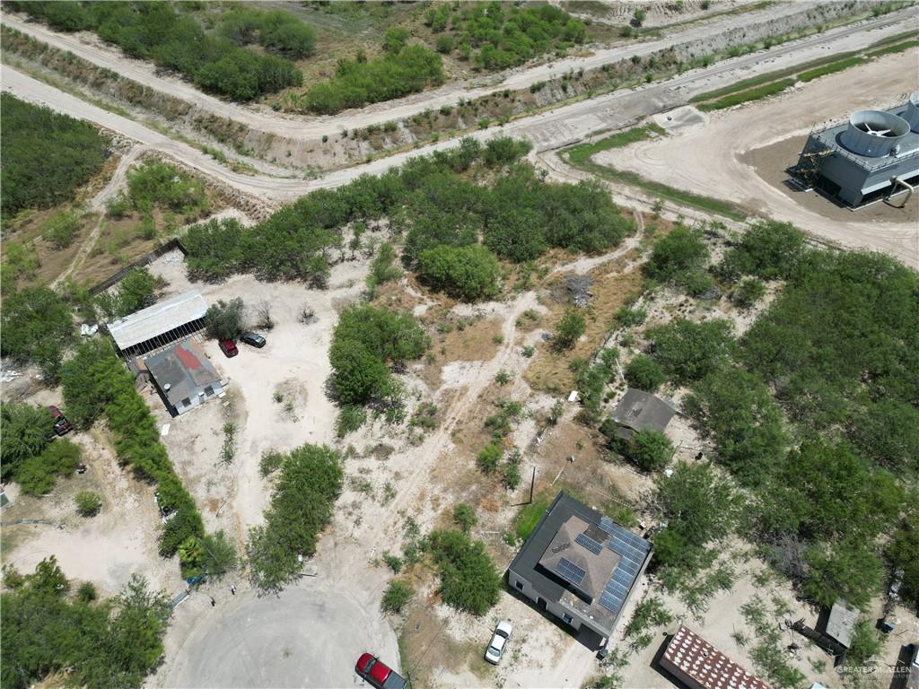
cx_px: 460
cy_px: 344
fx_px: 637
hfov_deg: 71.6
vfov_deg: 56.8
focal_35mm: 24
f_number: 1.7
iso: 120
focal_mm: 6.72
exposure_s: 1/4000
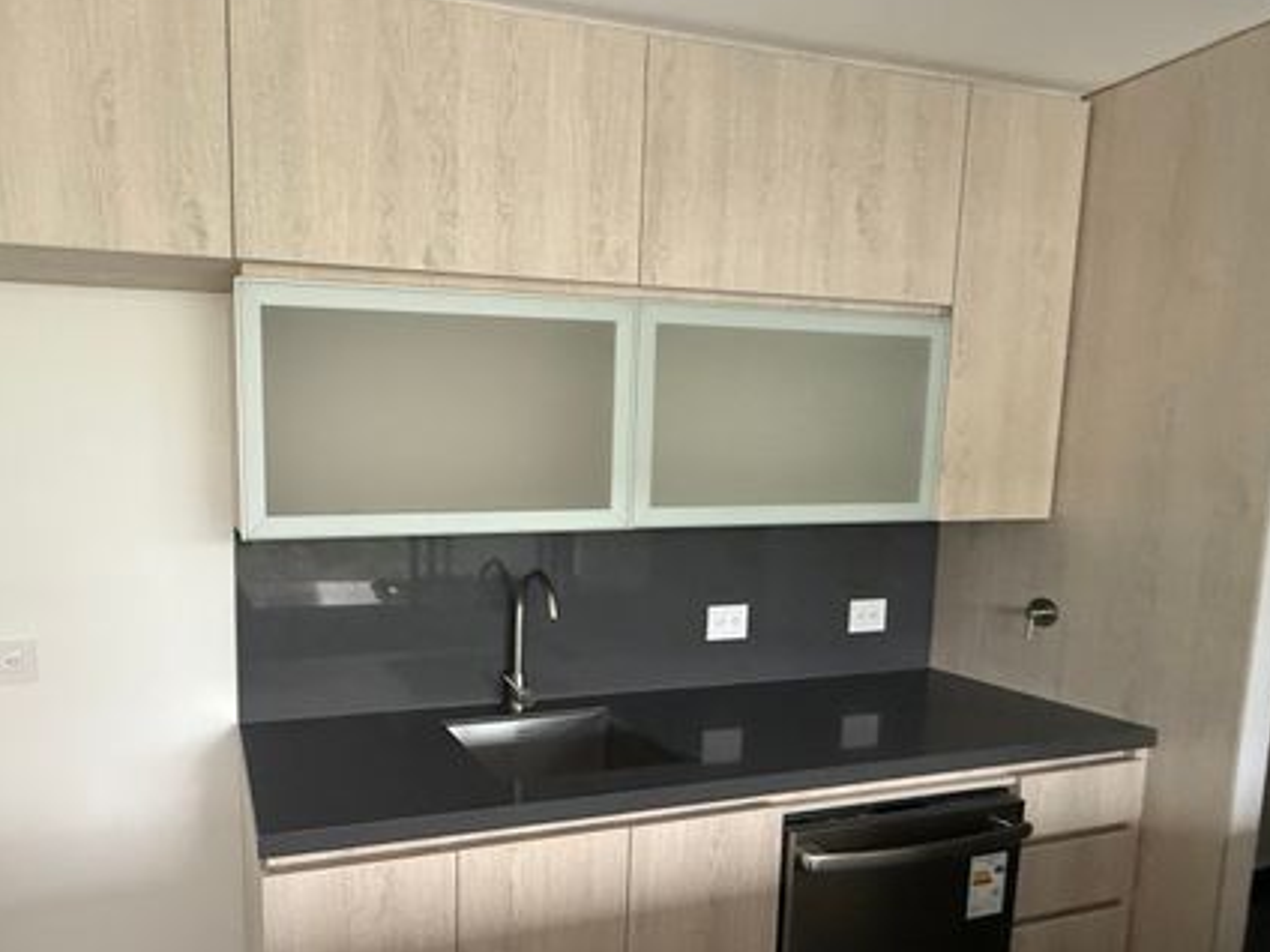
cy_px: 557
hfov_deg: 73.9
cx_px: 415
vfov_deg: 60.7
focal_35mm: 22
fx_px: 807
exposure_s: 1/60
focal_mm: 2.22
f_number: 2.2
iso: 500
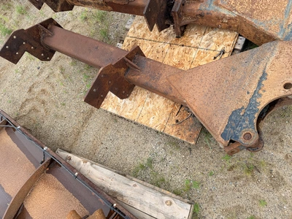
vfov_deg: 56.8
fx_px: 202
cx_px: 146
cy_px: 110
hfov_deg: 71.6
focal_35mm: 24
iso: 80
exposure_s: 1/643
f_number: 1.78
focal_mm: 6.76
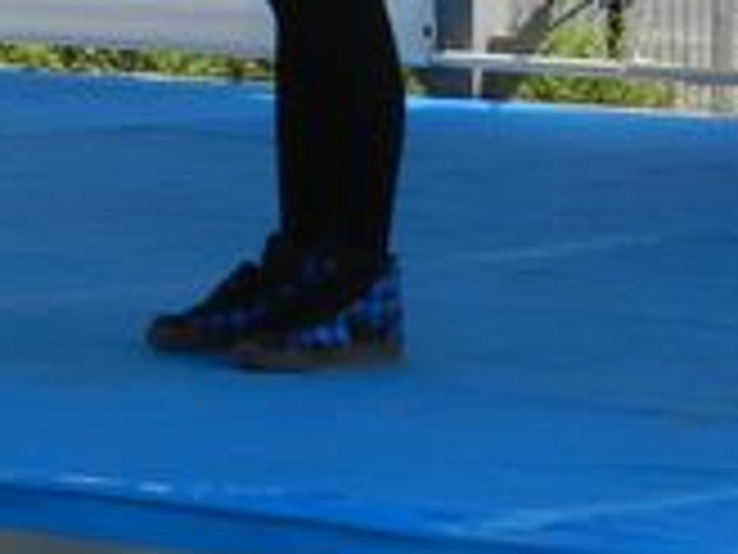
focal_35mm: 324
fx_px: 6908
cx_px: -320
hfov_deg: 6.1
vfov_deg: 4.5
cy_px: -480
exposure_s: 1/800
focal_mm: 13.5
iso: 160
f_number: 4.8
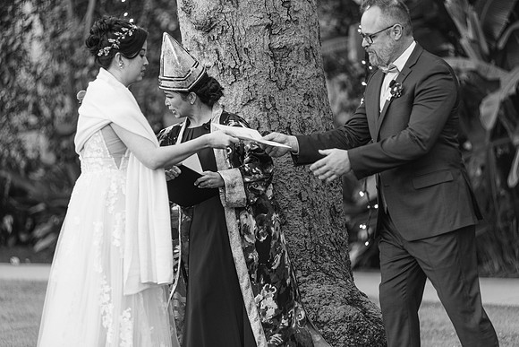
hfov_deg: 12.1
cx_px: 260
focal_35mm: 170
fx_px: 2451
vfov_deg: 8.1
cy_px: 174
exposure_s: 1/125
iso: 360
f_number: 2.8
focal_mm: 170
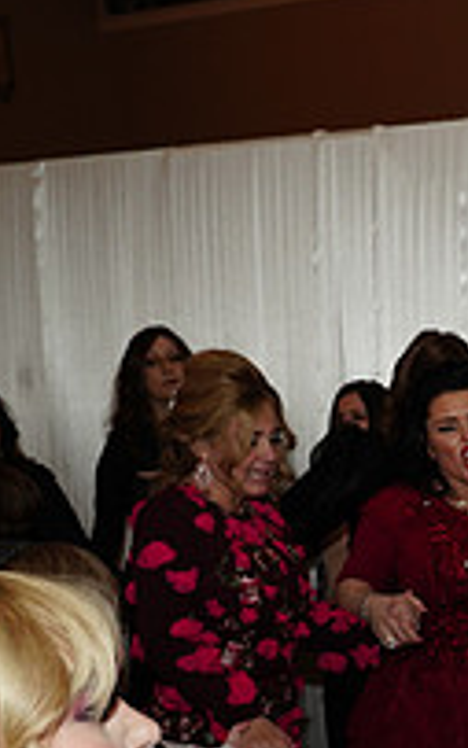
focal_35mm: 70
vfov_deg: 28.1
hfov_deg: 16.3
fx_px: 1427
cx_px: 789
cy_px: 698
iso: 500
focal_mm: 24
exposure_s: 1/100
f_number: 4.5
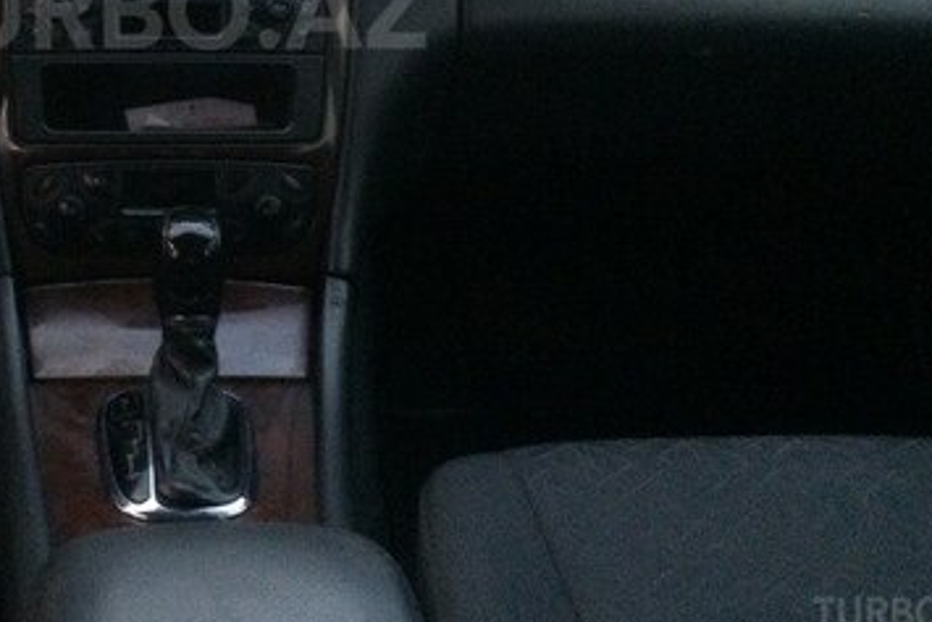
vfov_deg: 23.3
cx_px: 158
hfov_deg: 34.3
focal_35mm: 56
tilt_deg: -16.5
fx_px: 1450
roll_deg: -0.6
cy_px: 9
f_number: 2.2
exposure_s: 1/20
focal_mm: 4.15
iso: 320
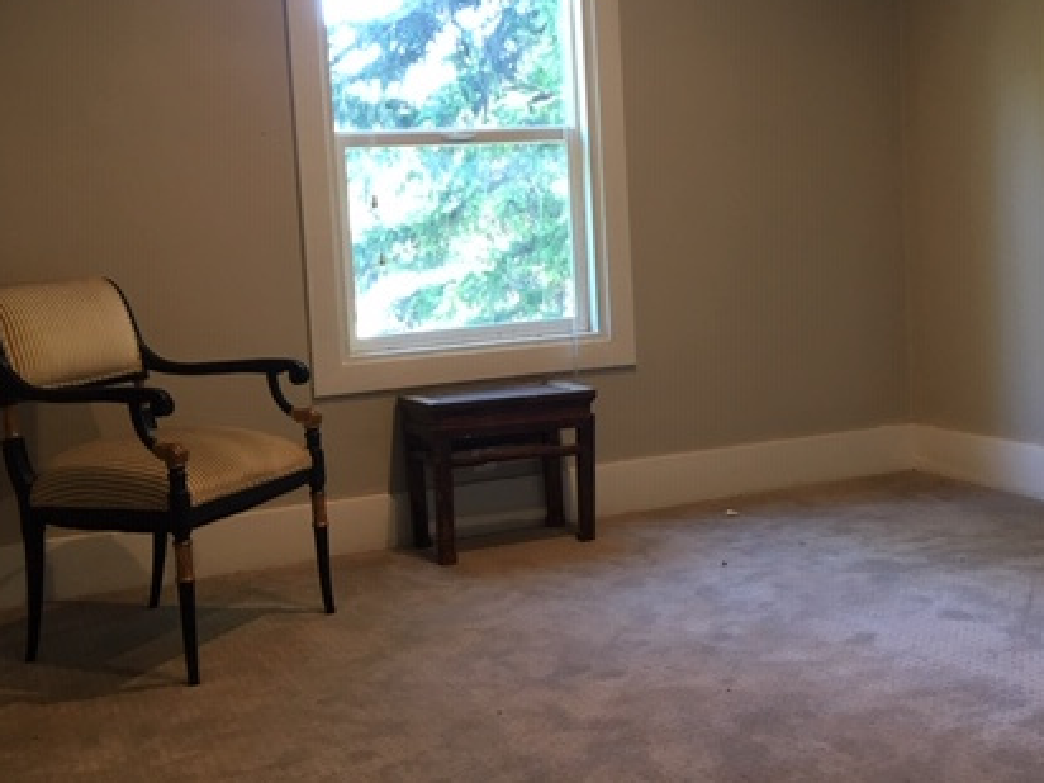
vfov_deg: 32.1
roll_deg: +3.9
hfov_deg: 42.0
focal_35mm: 45
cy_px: 329
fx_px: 1357
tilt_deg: -4.8
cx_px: 565
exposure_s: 1/30
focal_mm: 4.15
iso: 100
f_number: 2.2
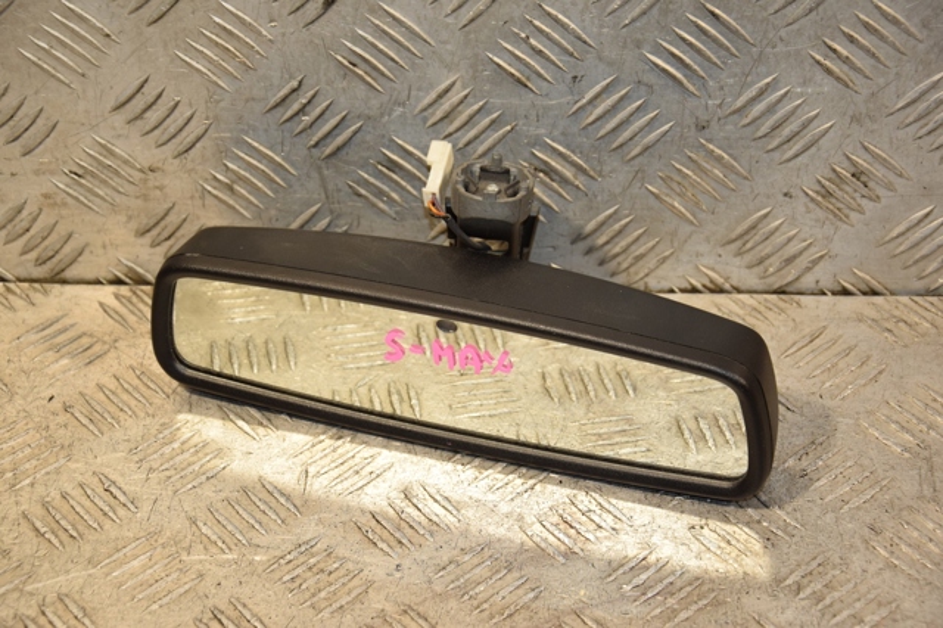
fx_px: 2435
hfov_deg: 21.9
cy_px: 314
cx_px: 472
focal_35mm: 93
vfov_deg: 14.7
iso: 800
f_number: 5.3
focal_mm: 62
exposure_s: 1/200
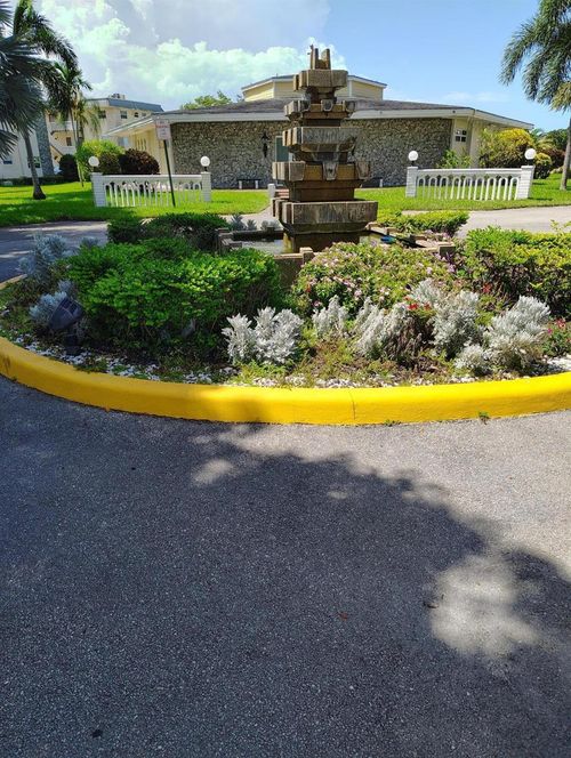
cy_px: 379
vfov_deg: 71.5
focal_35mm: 24
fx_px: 526
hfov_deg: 56.9
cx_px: 286
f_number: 1.8
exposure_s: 1/432
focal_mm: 5.56
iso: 100
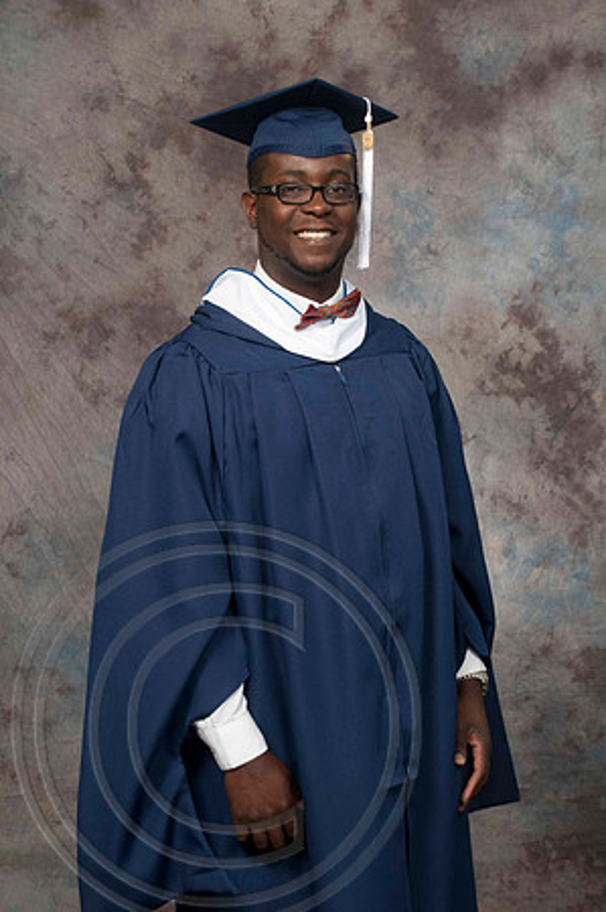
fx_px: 1670
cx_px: 303
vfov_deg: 30.5
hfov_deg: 20.6
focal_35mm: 66
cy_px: 456
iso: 200
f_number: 5.6
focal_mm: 44
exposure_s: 1/125
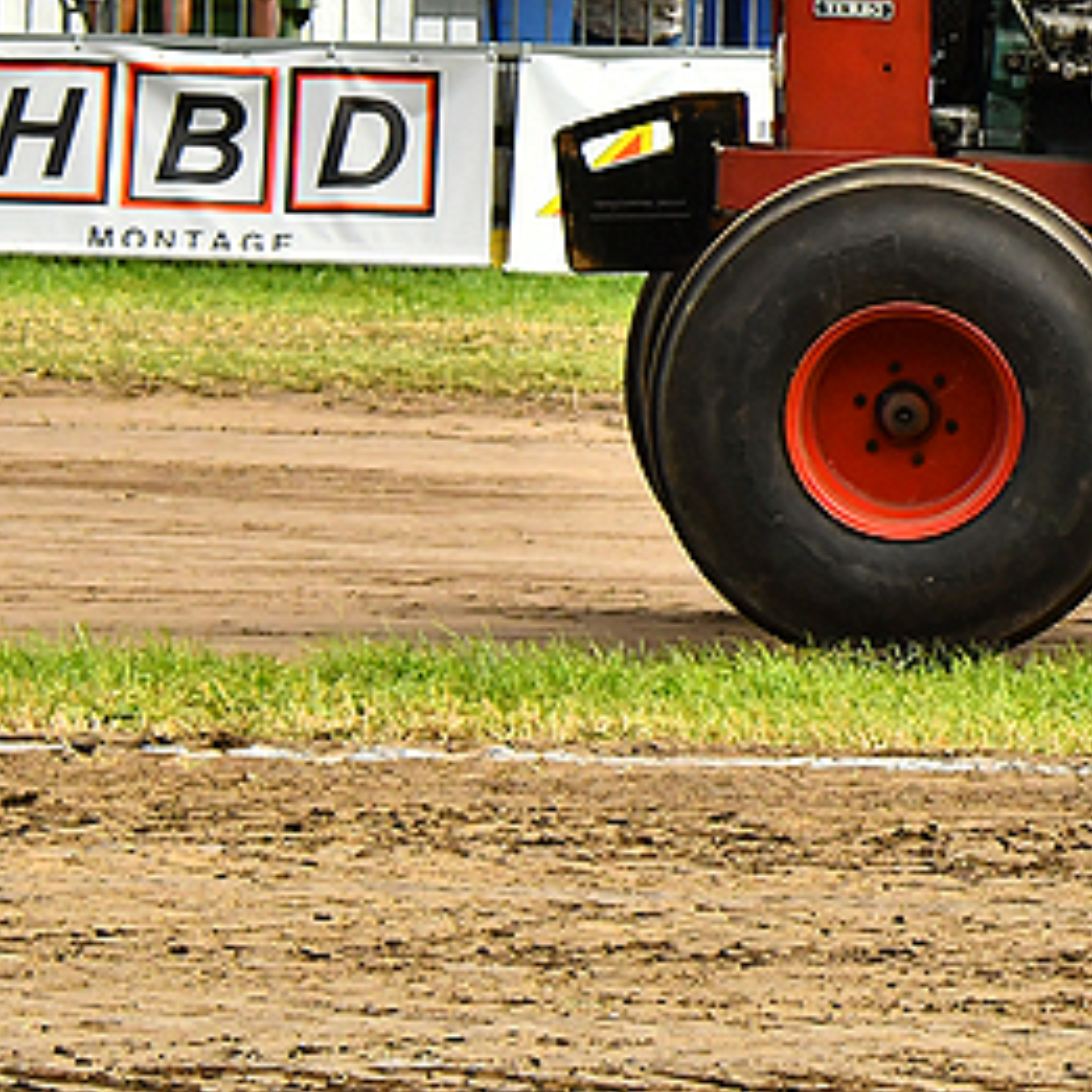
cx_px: 1661
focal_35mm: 305
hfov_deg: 5.7
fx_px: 10886
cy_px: 69
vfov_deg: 5.7
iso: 500
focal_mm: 78
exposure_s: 1/1250
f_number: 9
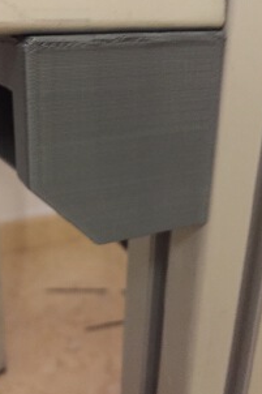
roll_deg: +0.2
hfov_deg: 32.9
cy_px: 174
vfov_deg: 48.4
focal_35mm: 40
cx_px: 73
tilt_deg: -19.7
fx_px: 437
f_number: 2.2
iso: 640
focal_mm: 4.15
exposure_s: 1/17
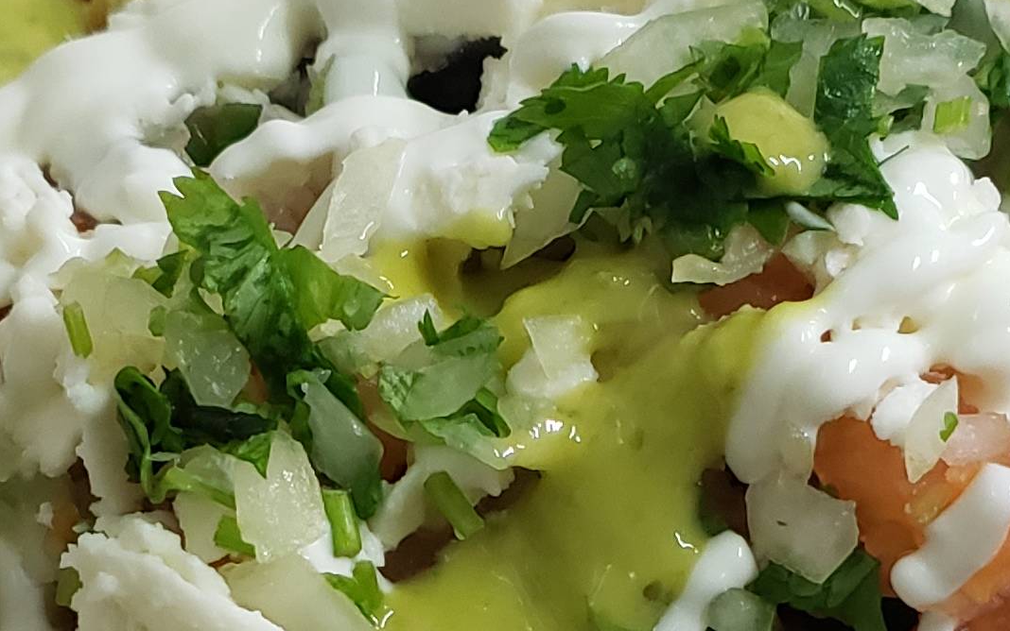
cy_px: 865
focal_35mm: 104
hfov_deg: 20.0
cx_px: 619
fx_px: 2863
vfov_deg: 12.1
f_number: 1.5
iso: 200
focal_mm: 4.3
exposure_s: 1/60
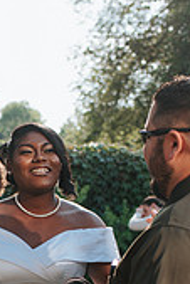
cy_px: 314
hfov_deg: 14.5
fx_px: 735
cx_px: -2
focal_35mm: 93
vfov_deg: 20.8
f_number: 3.2
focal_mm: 35
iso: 100
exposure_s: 1/640
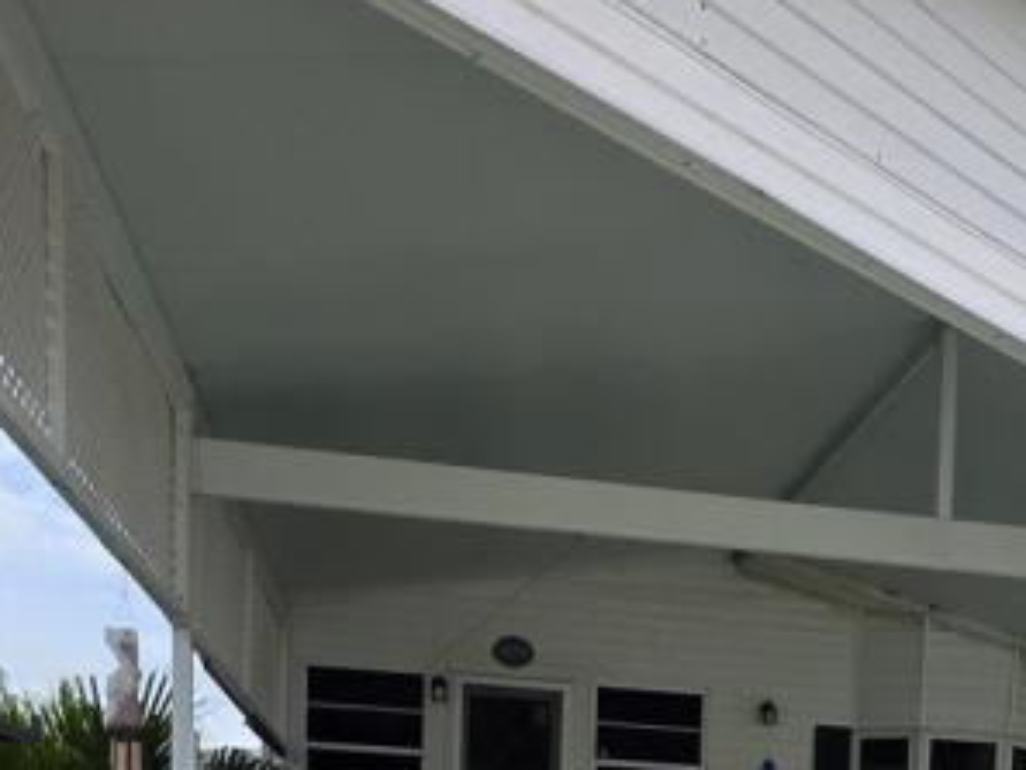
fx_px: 1245
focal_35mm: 42
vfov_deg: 27.5
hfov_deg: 43.4
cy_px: 1046
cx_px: 763
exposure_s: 1/2234
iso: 40
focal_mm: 2.2
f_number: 1.9
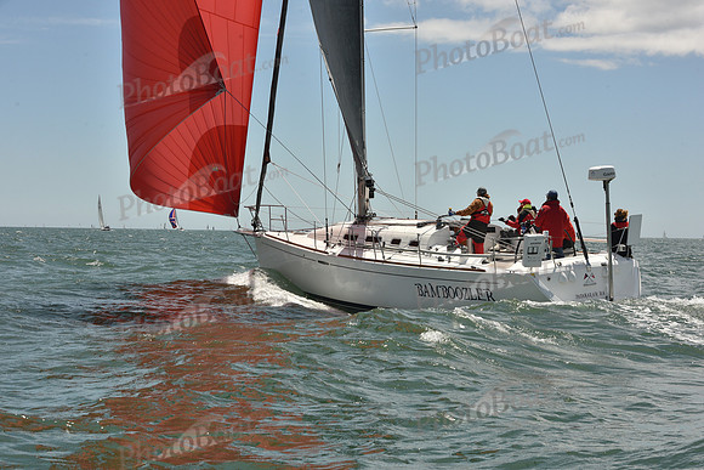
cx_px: 352
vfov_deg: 19.5
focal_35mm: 70
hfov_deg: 28.8
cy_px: 235
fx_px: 1369
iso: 320
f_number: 13
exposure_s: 1/800
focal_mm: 70
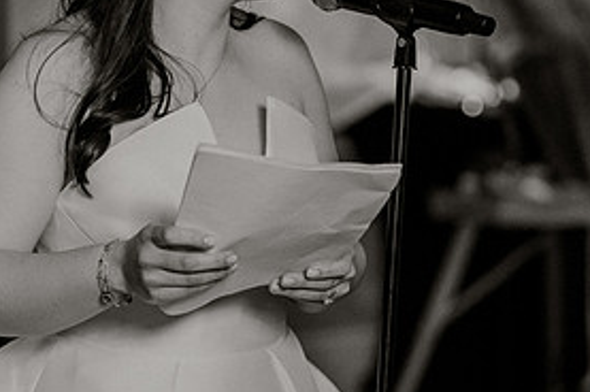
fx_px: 3650
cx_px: 341
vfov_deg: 6.1
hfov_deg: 9.2
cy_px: 79
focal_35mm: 223
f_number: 2.8
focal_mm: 105
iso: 4000
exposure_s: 1/640
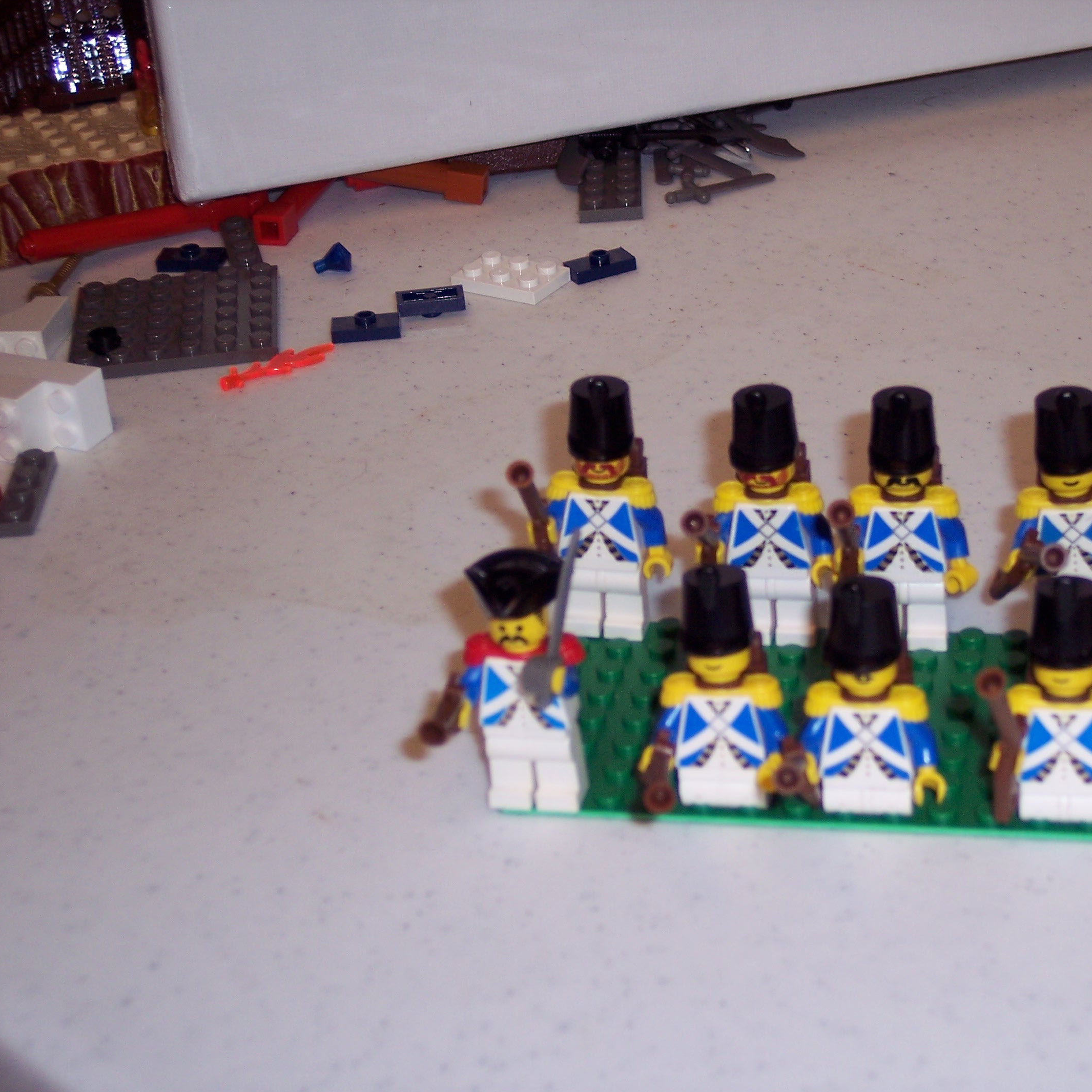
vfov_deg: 22.5
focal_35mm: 77
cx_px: 717
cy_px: 548
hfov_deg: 22.4
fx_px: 2748
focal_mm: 13.3
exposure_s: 1/90
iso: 100
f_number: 3.4
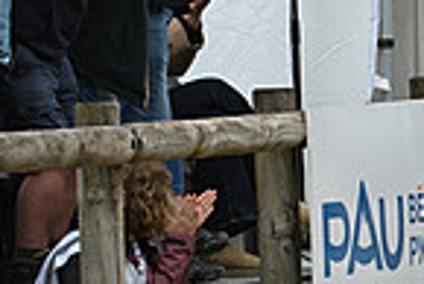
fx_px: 9443
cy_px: 92
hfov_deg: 2.6
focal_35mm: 801
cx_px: 845
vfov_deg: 1.7
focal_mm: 200
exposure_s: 1/1250
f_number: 4.5
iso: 1250
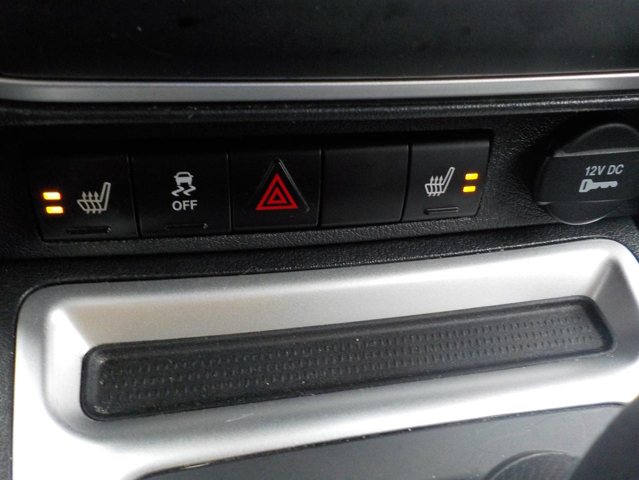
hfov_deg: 60.0
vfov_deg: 46.8
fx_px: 554
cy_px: 240
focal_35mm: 30
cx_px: 320
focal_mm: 4.1
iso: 400
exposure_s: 1/25
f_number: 3.3
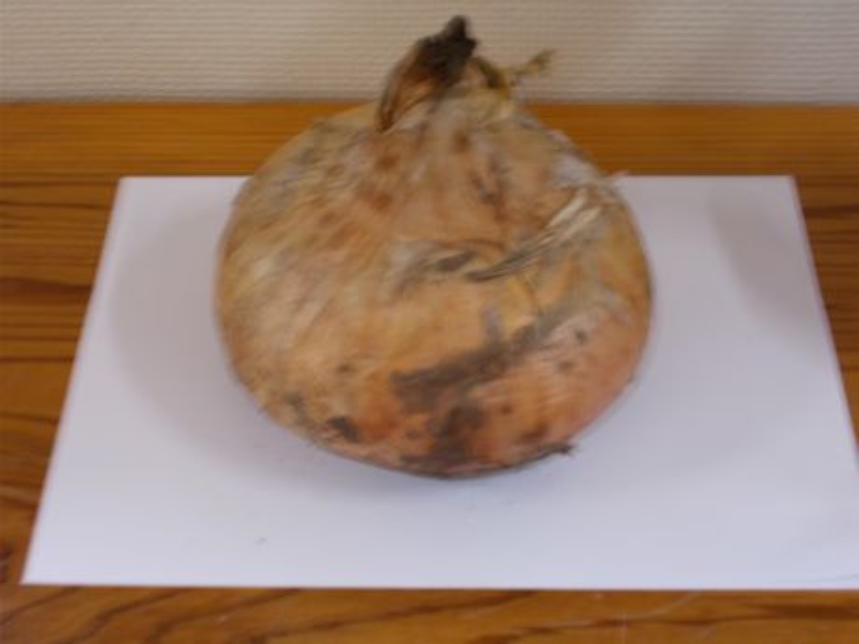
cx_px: 430
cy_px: 322
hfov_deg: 33.2
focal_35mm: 58
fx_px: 1439
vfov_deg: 25.2
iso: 200
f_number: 4.9
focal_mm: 10.3
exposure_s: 1/4
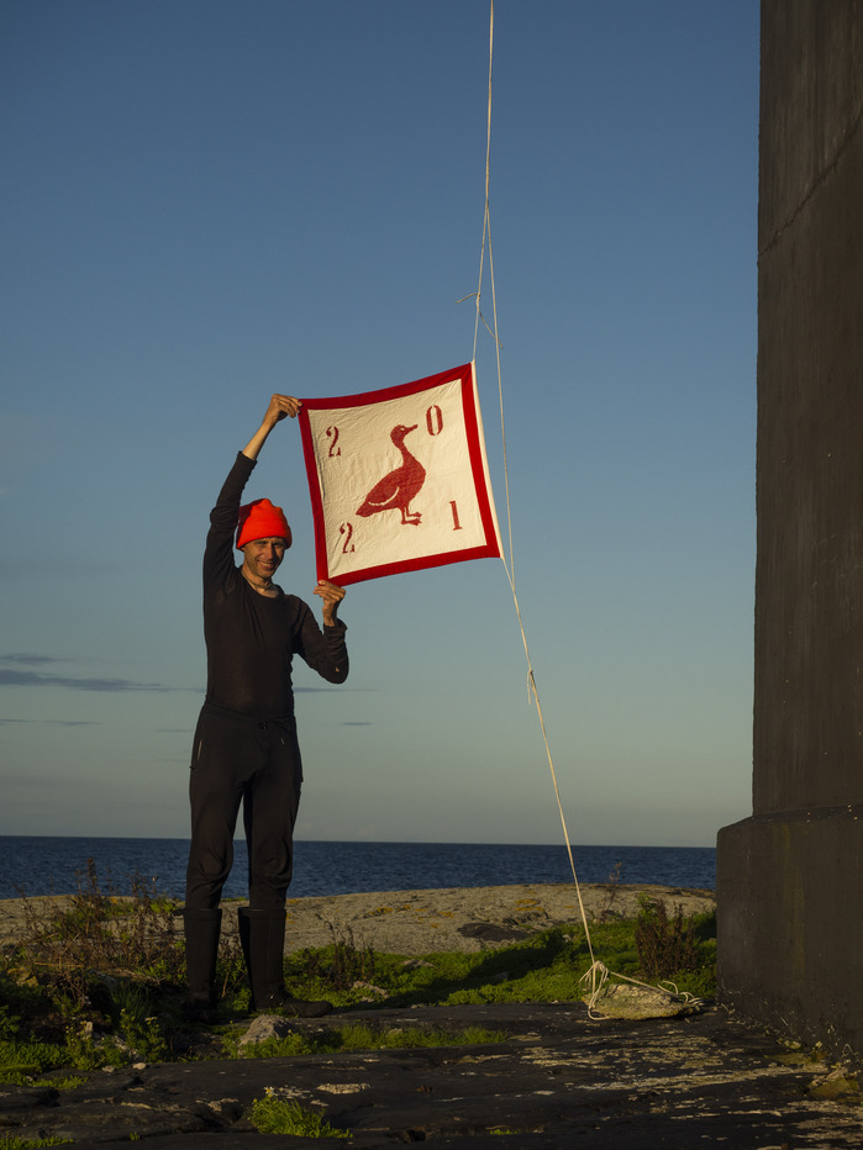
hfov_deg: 18.4
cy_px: 575
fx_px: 2659
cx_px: 432
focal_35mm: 80
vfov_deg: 24.4
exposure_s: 1/1600
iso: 200
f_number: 5
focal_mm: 40
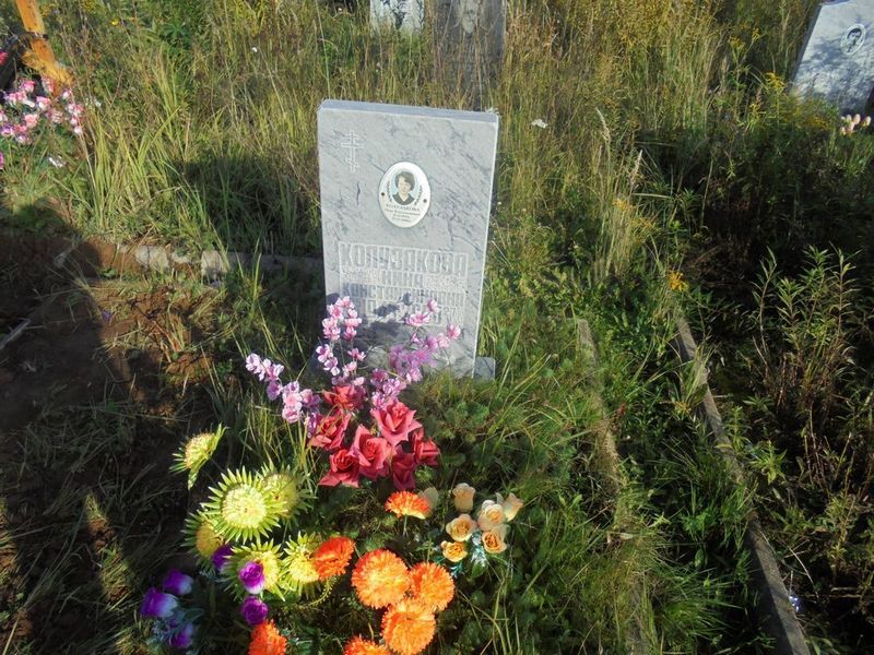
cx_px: 437
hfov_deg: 67.3
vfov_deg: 53.1
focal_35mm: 26
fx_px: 656
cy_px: 328
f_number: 3.5
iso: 100
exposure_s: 1/640
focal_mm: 4.6
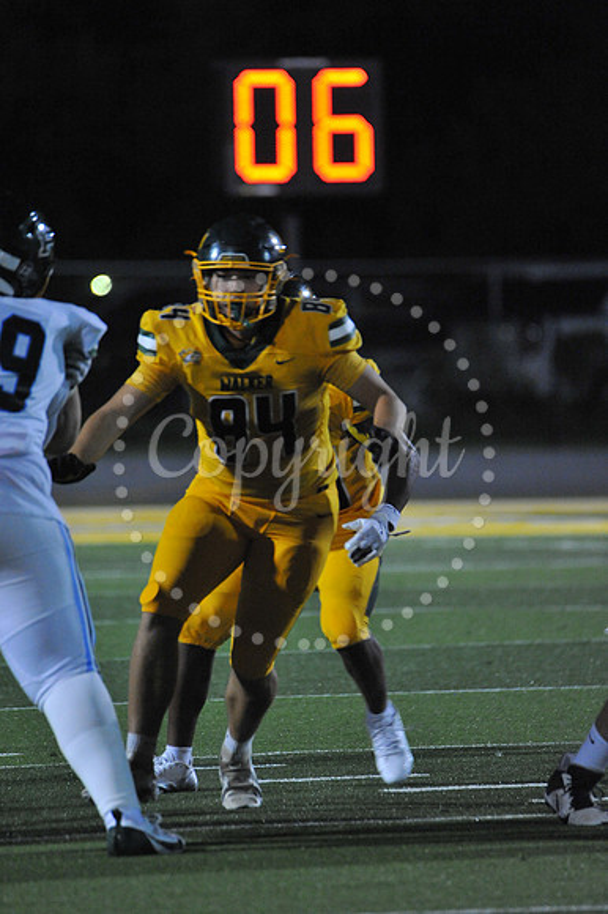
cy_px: 457
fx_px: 13949
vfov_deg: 3.8
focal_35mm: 550
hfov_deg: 2.5
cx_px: 304
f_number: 6.3
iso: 6400
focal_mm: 550
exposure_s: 1/200
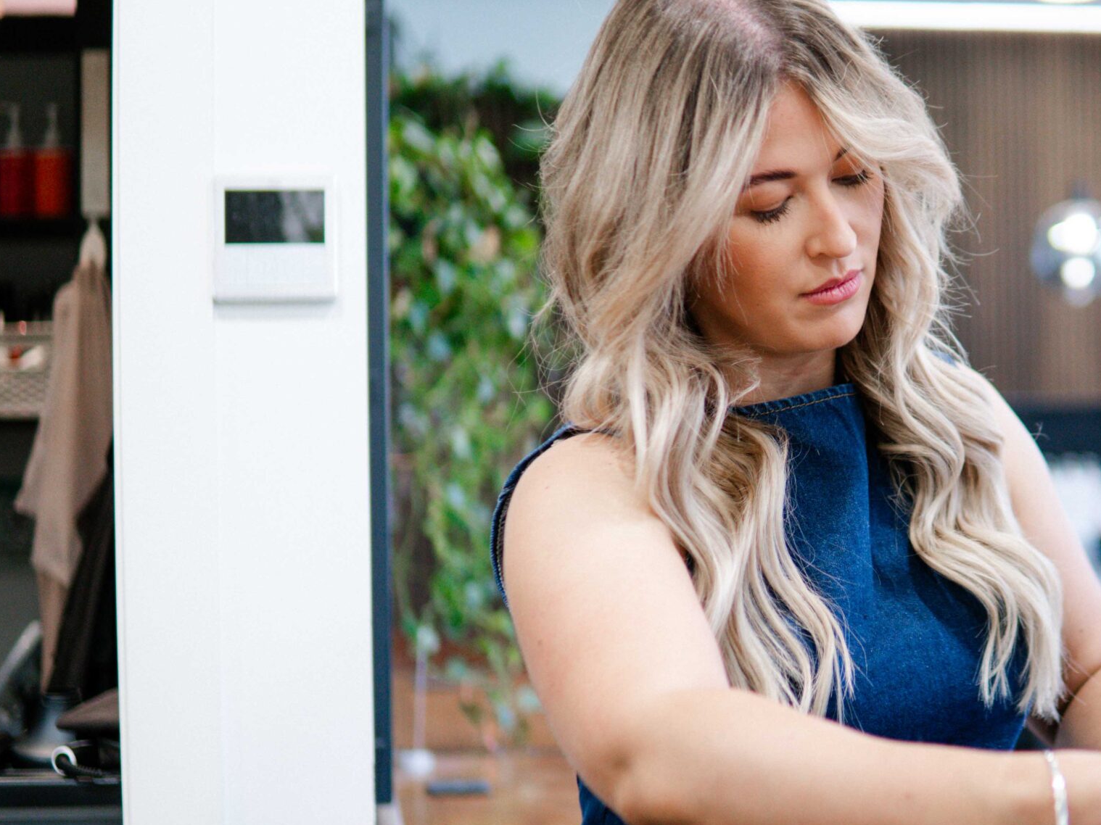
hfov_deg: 26.4
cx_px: 820
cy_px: 468
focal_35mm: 73
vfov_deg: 20.1
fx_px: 2321
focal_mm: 30
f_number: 1.4
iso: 400
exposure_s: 1/500
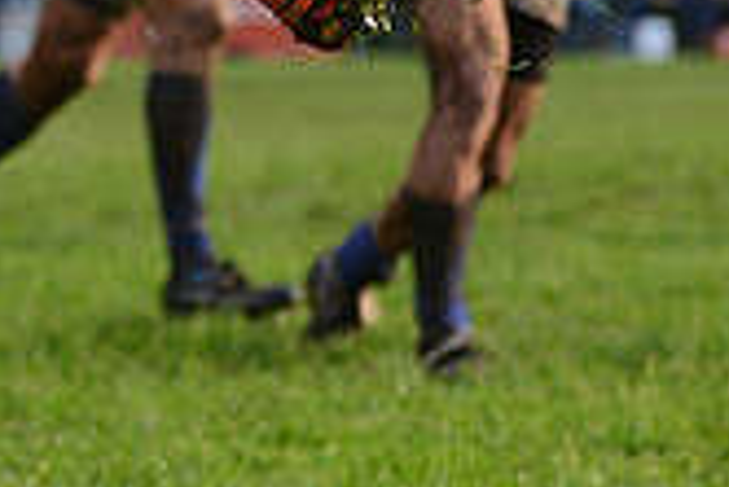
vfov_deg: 2.7
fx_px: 10275
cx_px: -351
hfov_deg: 4.0
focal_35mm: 507
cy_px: -344
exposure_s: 1/4000
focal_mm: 145
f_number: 4
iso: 1000
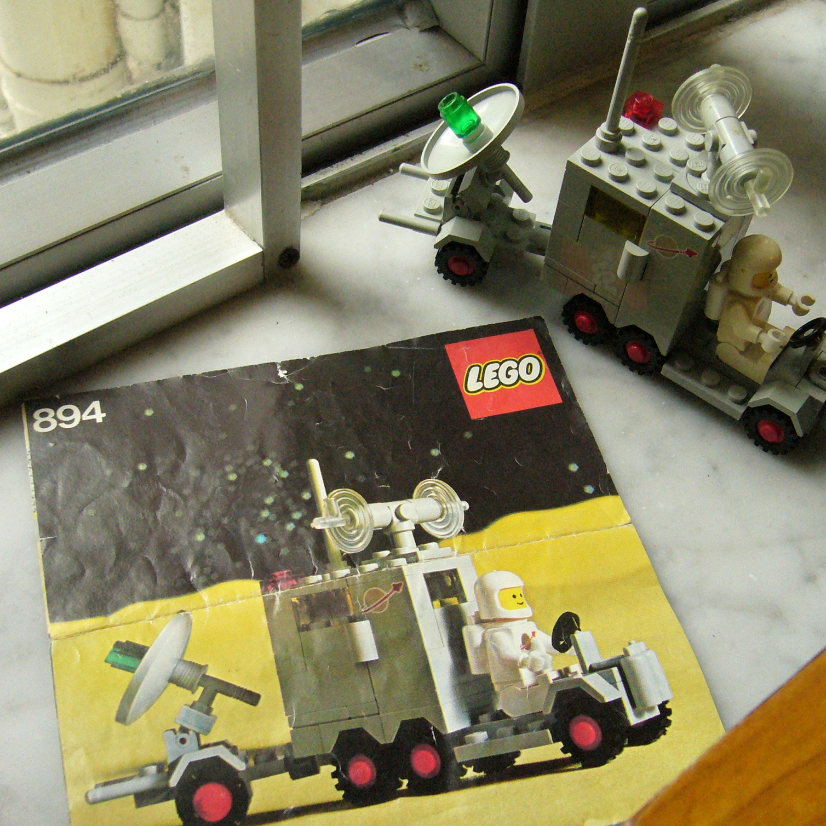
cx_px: 469
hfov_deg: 39.9
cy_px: 410
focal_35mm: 42
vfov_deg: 40.0
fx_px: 1134
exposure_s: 1/250
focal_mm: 5.8
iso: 400
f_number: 2.8
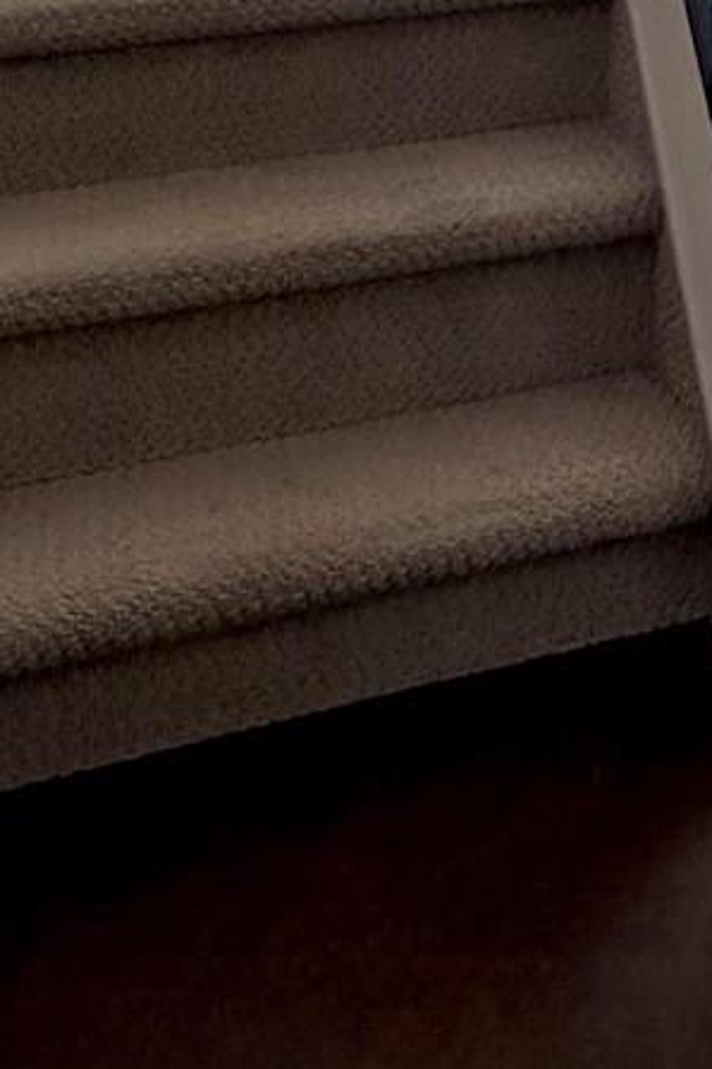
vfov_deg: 22.1
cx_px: 1374
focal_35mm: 75
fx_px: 2225
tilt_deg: +1.3
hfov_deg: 15.1
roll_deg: -1.6
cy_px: -555
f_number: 2.2
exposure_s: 1/120
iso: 160
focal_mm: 2.22
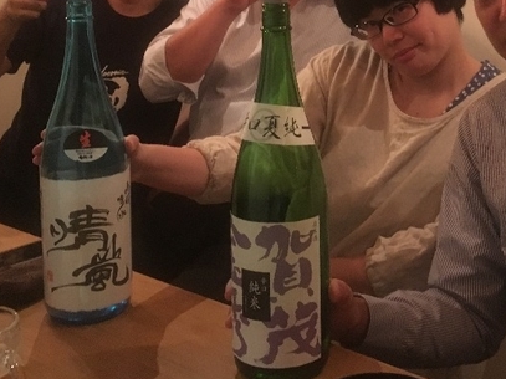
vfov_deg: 24.6
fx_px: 833
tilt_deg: -4.7
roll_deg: -0.2
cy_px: 9
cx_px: 354
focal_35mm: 57
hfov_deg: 33.4
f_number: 2.2
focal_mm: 4.15
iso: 400
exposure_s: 1/15
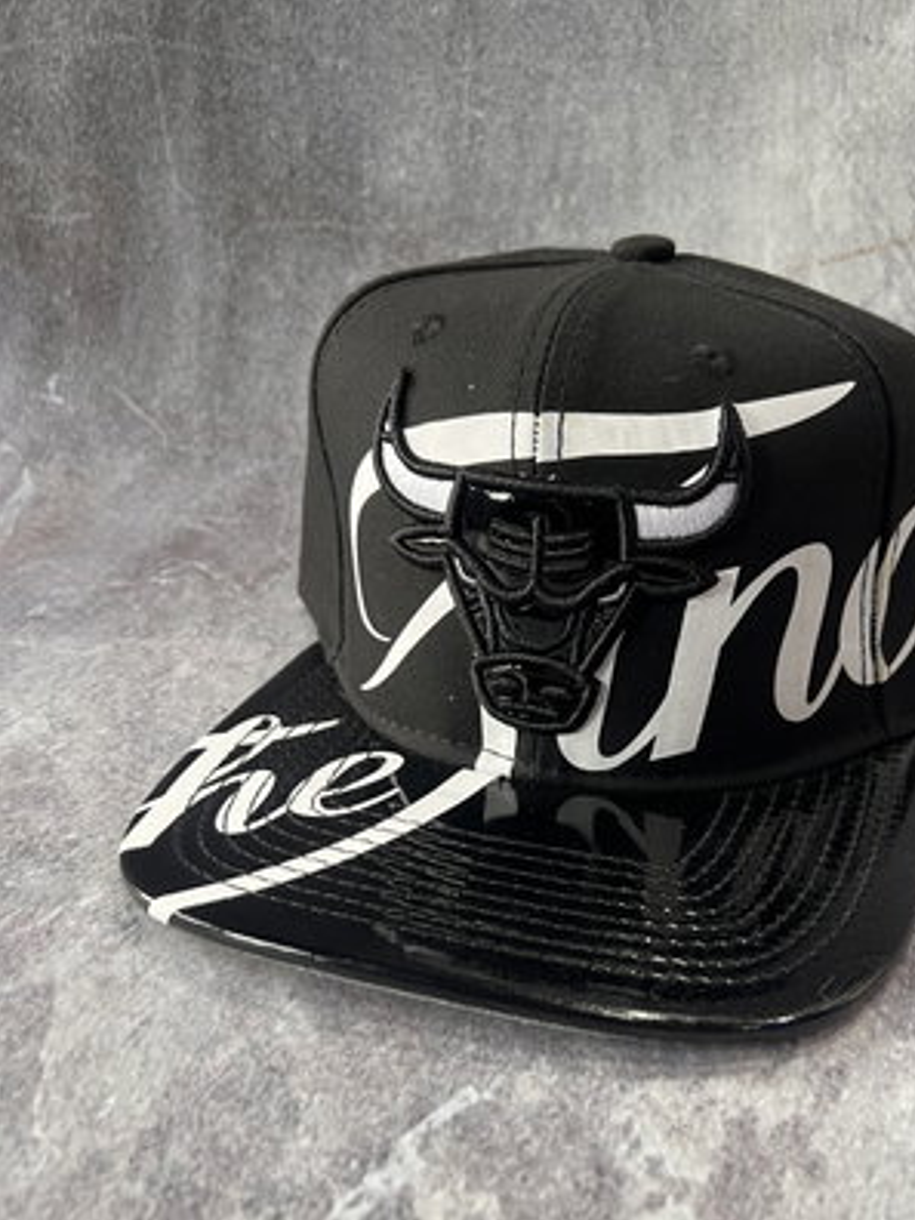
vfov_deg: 52.2
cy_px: 738
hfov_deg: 40.2
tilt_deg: -29.7
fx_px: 1234
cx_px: 613
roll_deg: -0.8
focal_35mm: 35
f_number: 1.5
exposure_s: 1/50
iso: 160
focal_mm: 5.7
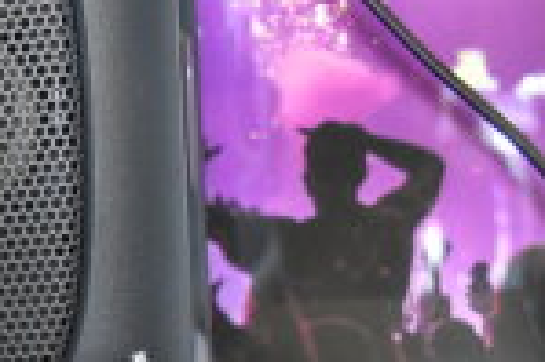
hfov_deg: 14.3
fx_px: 1951
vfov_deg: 9.8
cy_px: 737
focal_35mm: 129
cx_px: -380
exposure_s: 1/30
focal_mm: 21
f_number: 3.8
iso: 1000
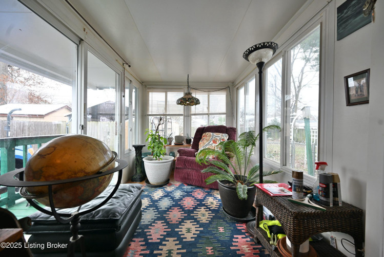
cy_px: 128
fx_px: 149
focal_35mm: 14
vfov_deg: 81.3
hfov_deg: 104.2
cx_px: 192
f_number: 5.6
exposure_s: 1/10
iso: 160
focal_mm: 14
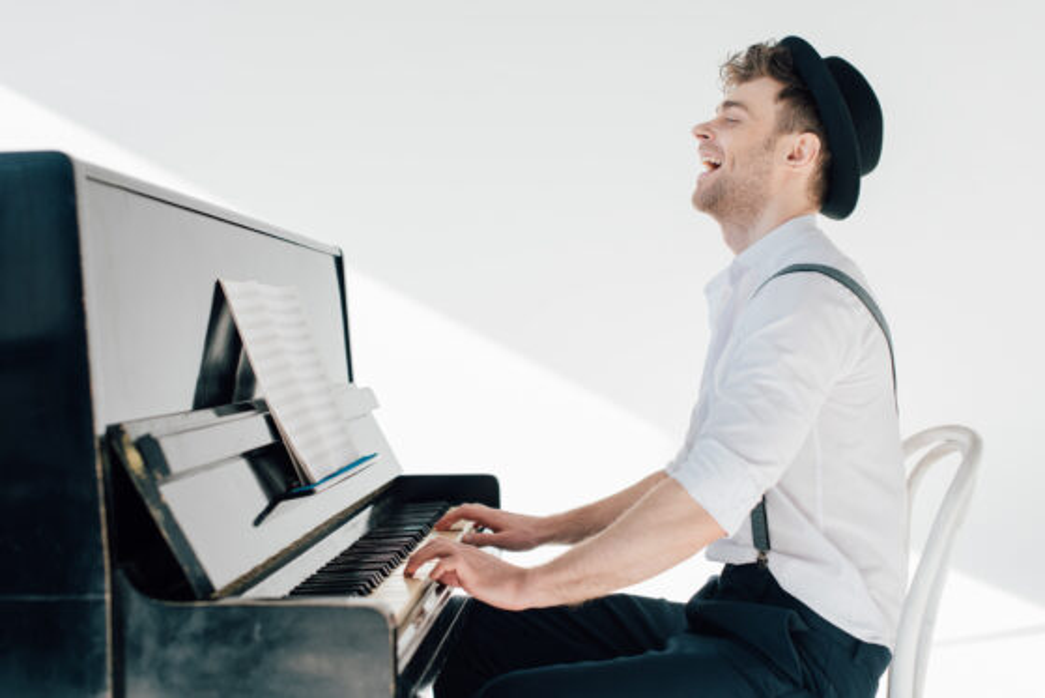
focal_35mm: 50
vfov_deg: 27.0
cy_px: 349
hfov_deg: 39.6
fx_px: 1452
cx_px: 522
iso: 250
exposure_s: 1/400
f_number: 3.5
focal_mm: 50
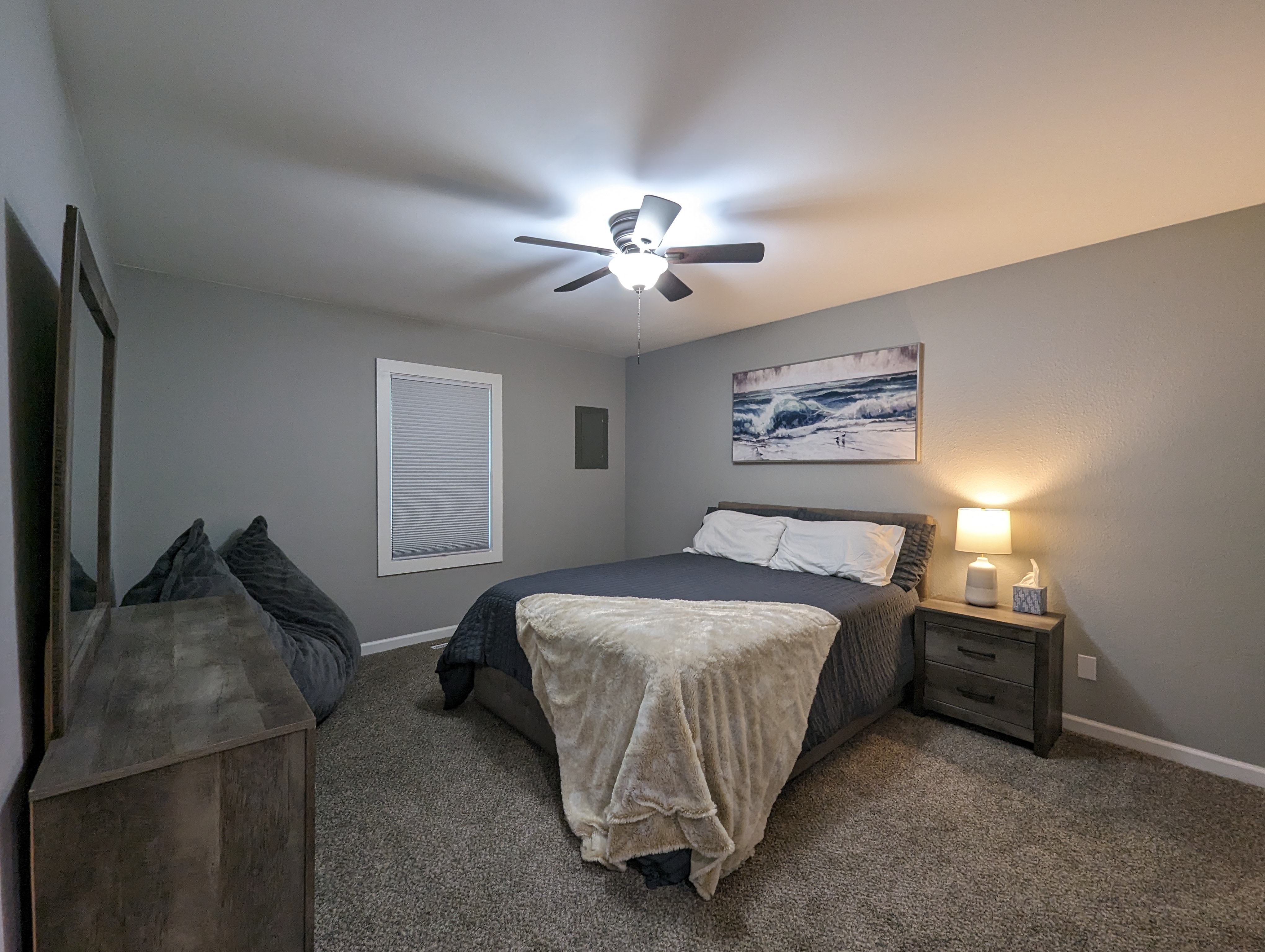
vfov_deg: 90.1
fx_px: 476
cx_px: 632
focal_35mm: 13
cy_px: 476
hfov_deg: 106.1
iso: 86
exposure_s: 1/23.8
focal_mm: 1.95
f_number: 2.2
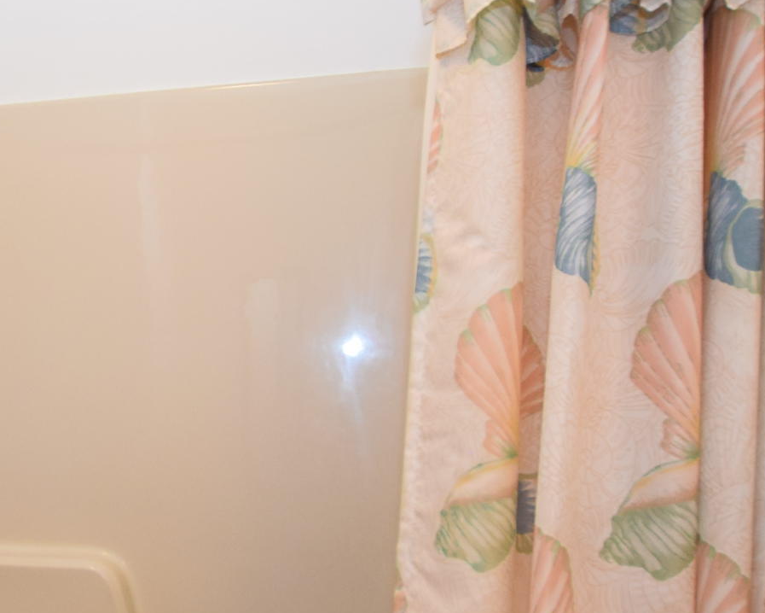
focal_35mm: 47
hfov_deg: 35.1
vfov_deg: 31.5
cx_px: -34
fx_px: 1064
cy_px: 461
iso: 800
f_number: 4.5
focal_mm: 10
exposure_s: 1/80
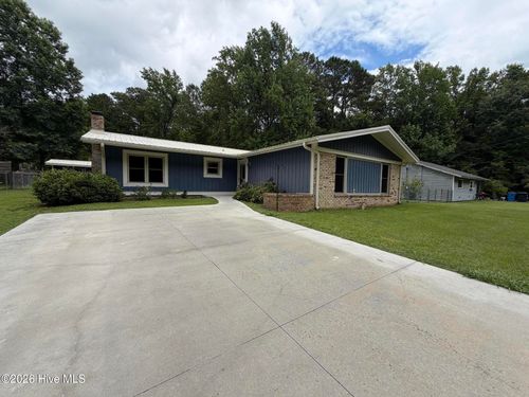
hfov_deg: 102.1
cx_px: 264
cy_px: 198
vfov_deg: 85.7
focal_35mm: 14
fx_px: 214
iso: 20
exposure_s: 1/853
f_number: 2.2
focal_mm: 2.22
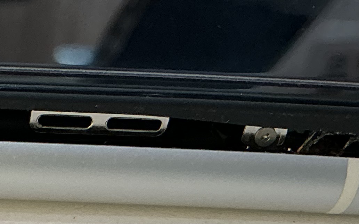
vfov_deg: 10.6
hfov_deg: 15.6
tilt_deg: -39.9
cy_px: 325
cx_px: -228
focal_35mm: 120
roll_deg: -2.5
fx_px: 1174
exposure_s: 1/100
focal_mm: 3
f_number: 1.8
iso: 25
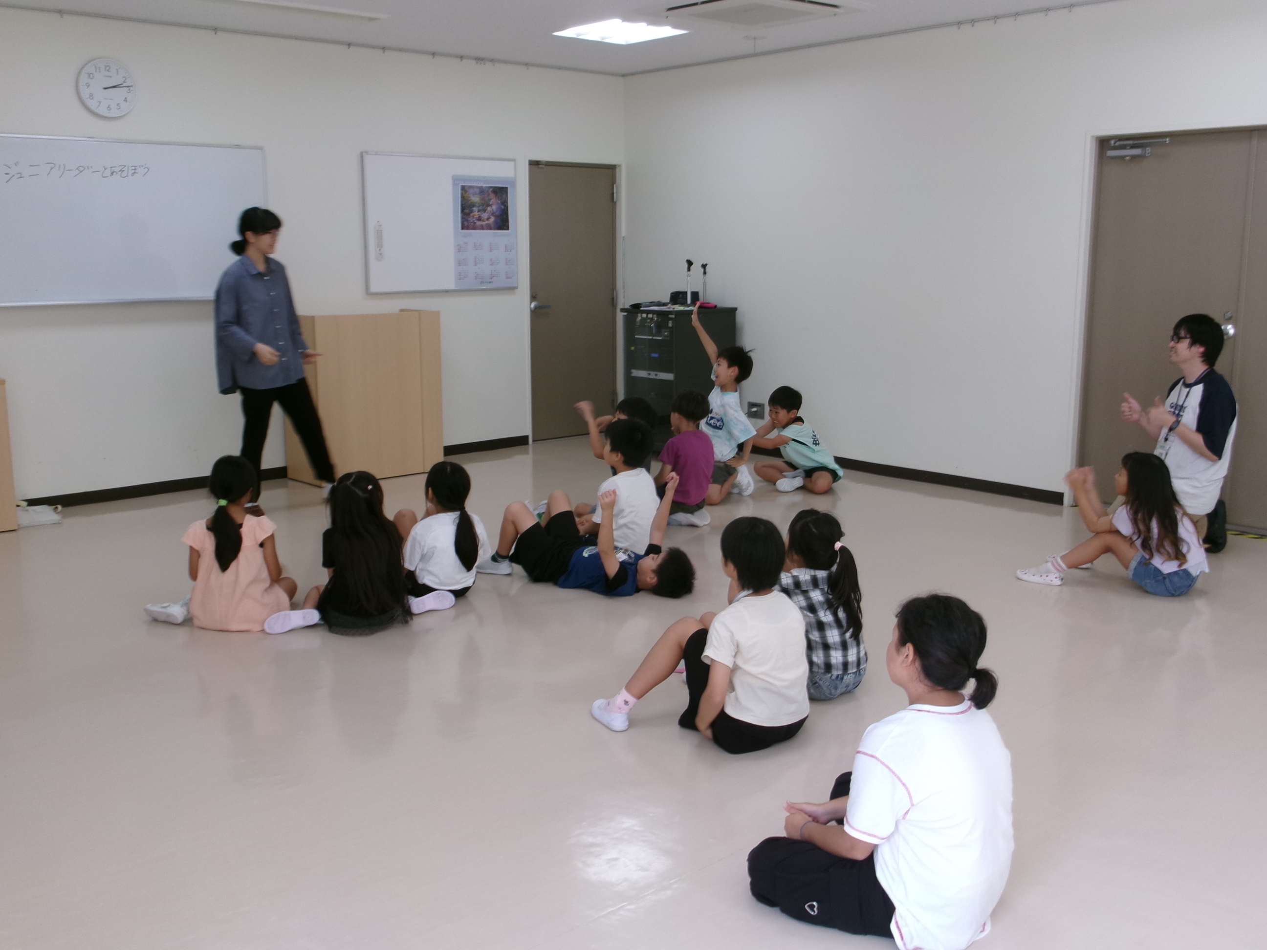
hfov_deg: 51.4
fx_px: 1318
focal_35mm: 36
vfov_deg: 39.7
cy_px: 475
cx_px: 634
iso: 106
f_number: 4.5
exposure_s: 1/34
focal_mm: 6.4
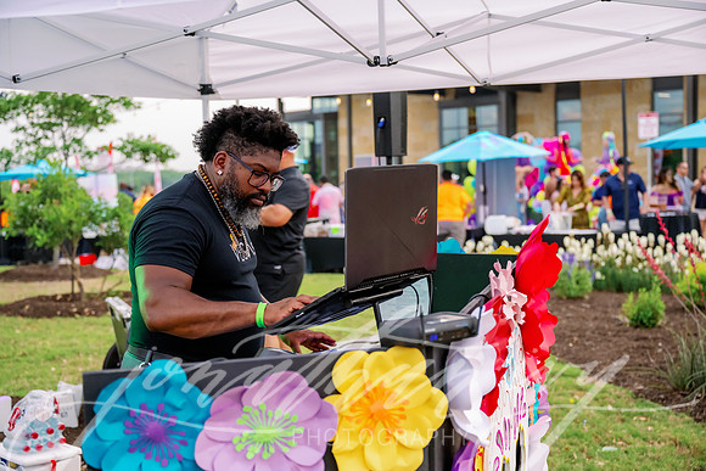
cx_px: 353
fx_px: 1000
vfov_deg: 26.5
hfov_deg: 38.9
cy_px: 236
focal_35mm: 51
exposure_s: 1/2000
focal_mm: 51
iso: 1600
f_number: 3.5
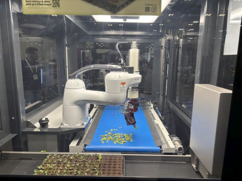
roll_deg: -1.3
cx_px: 121
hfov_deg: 67.3
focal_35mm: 26
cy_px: 90
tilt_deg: -10.2
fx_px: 182
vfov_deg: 53.1
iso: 64
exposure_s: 1/120
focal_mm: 5.96
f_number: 1.6
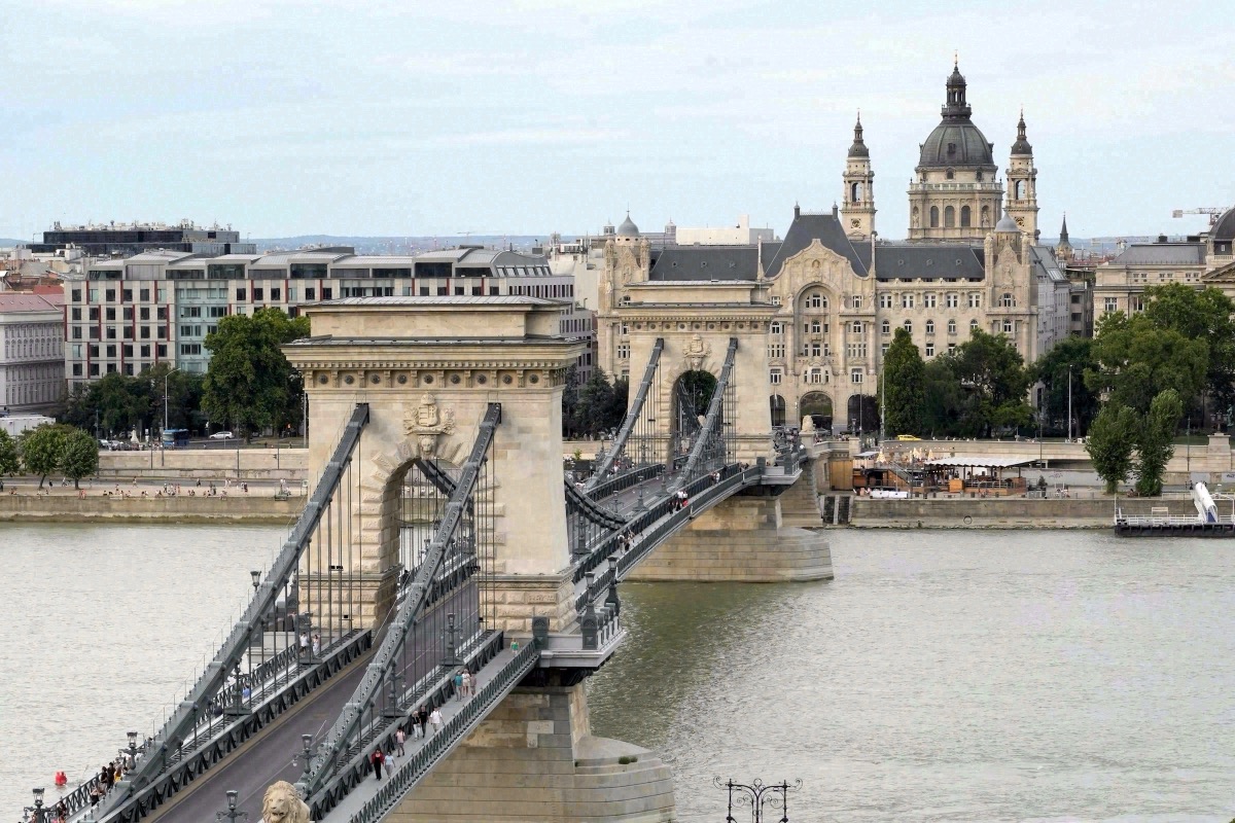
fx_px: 2401
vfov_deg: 19.5
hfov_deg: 28.8
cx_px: 618
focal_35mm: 70
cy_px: 412
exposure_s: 1/80
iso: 500
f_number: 14
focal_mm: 70
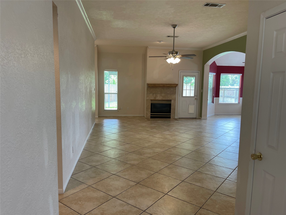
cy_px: 108
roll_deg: -1.2
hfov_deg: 69.4
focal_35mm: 25
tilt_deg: -7.2
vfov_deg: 54.9
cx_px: 143
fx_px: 207
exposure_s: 1/120
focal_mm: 5.1
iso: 100
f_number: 1.6
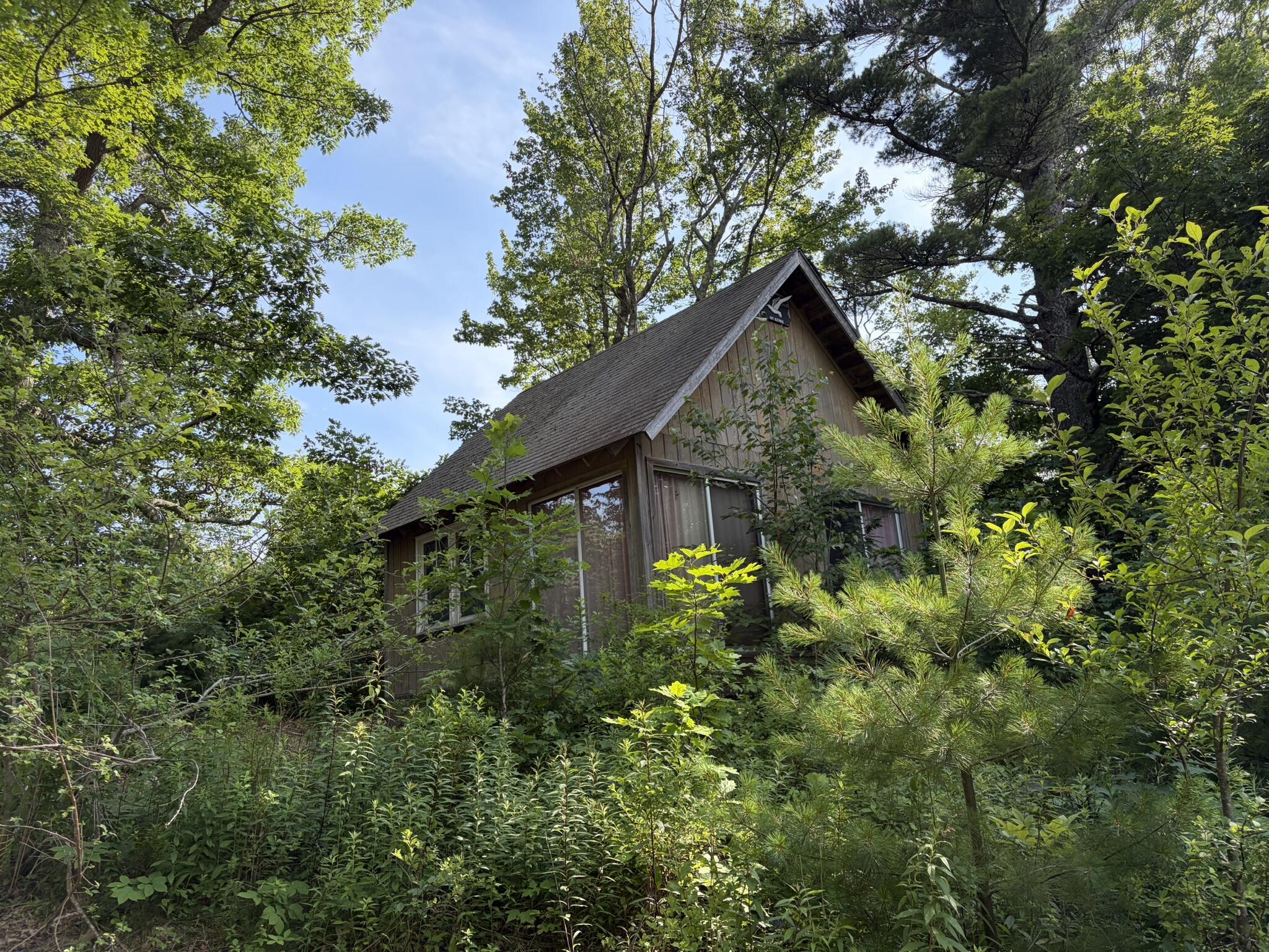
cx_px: 634
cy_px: 476
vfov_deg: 53.1
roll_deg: +4.8
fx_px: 953
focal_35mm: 26
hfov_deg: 67.3
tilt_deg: +13.6
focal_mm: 5.96
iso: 64
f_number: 1.6
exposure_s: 1/973
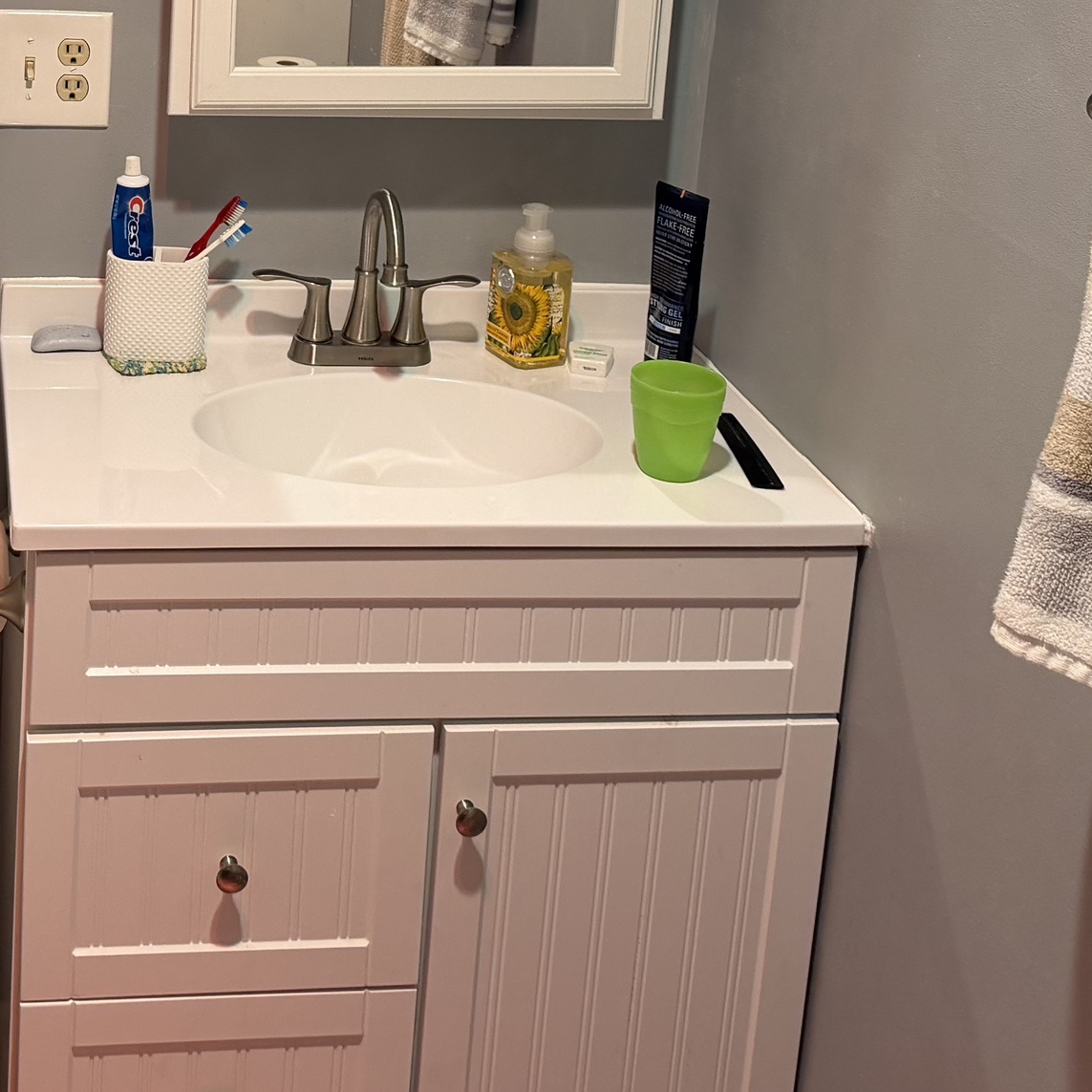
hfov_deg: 29.4
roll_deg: -2.8
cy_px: 66
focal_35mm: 57
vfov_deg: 28.6
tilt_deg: -10.0
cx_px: 222
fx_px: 2034
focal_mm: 6.76
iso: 160
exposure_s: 1/60
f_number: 1.78
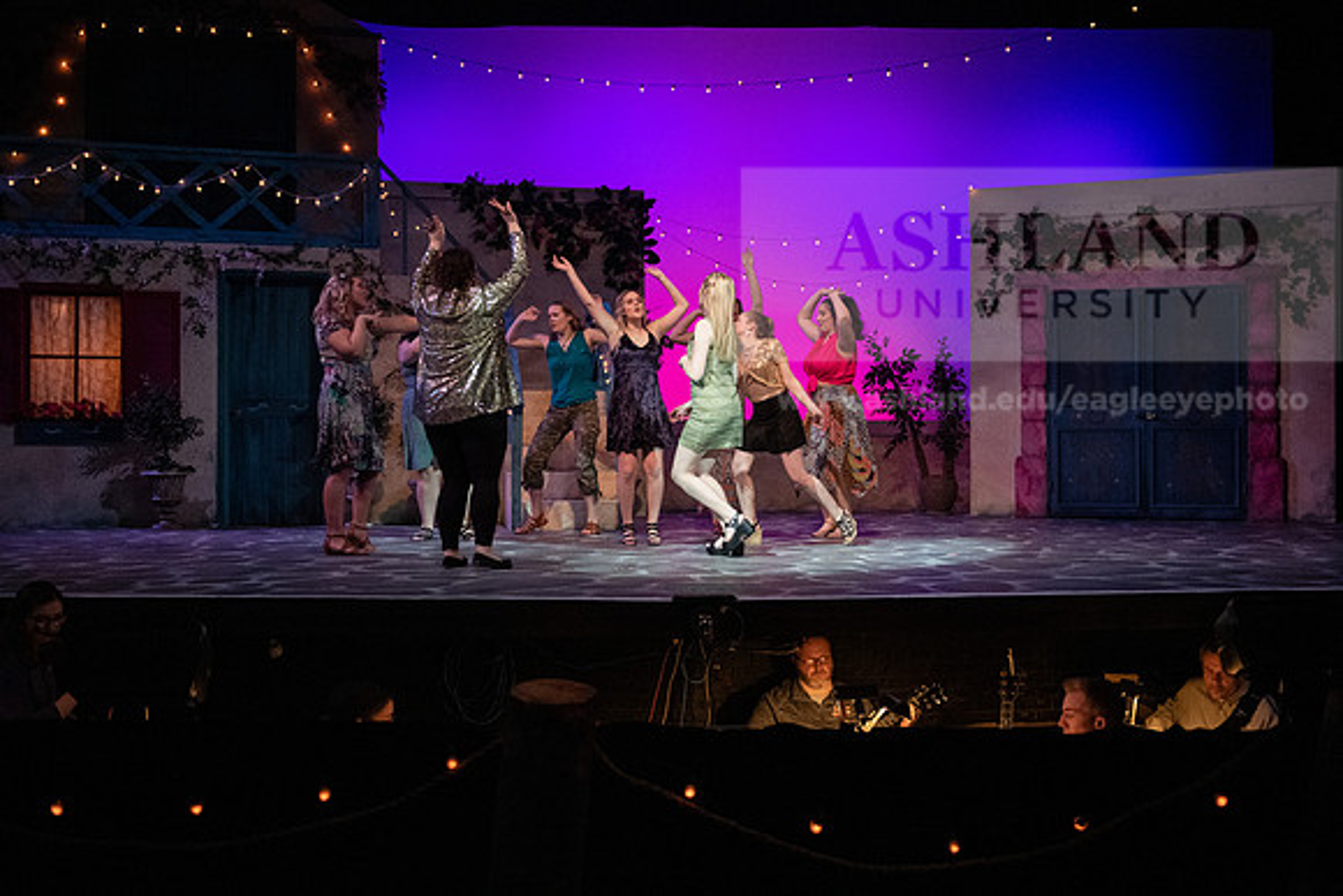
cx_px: 672
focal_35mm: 35
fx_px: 1306
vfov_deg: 37.9
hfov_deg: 54.4
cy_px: 448
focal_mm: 35
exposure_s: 1/400
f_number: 3.2
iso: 6400
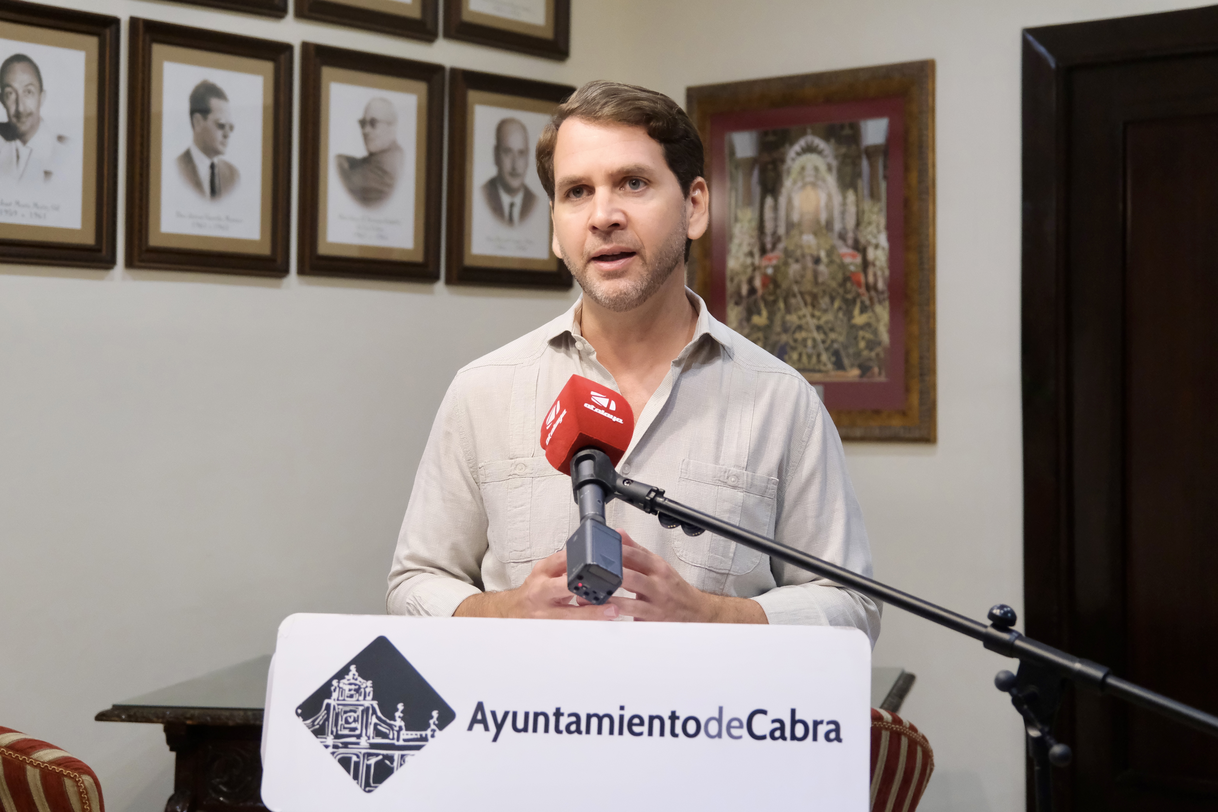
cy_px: 406
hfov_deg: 32.4
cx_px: 609
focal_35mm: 62
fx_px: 2098
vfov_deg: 21.9
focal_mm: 41.1
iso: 5000
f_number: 4
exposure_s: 1/180
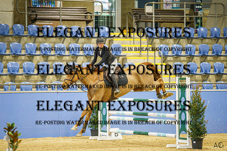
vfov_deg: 6.1
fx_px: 1426
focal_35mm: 226
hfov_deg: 9.1
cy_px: 77
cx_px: 108
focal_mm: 194
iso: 4000
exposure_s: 1/1000
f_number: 2.8
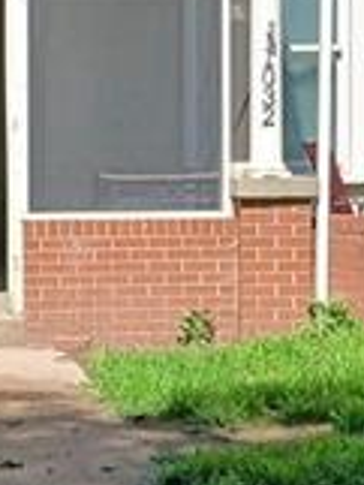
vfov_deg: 15.9
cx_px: 123
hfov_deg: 12.0
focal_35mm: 124
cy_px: 223
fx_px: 1736
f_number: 1.8
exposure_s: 1/344
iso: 20
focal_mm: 3.98
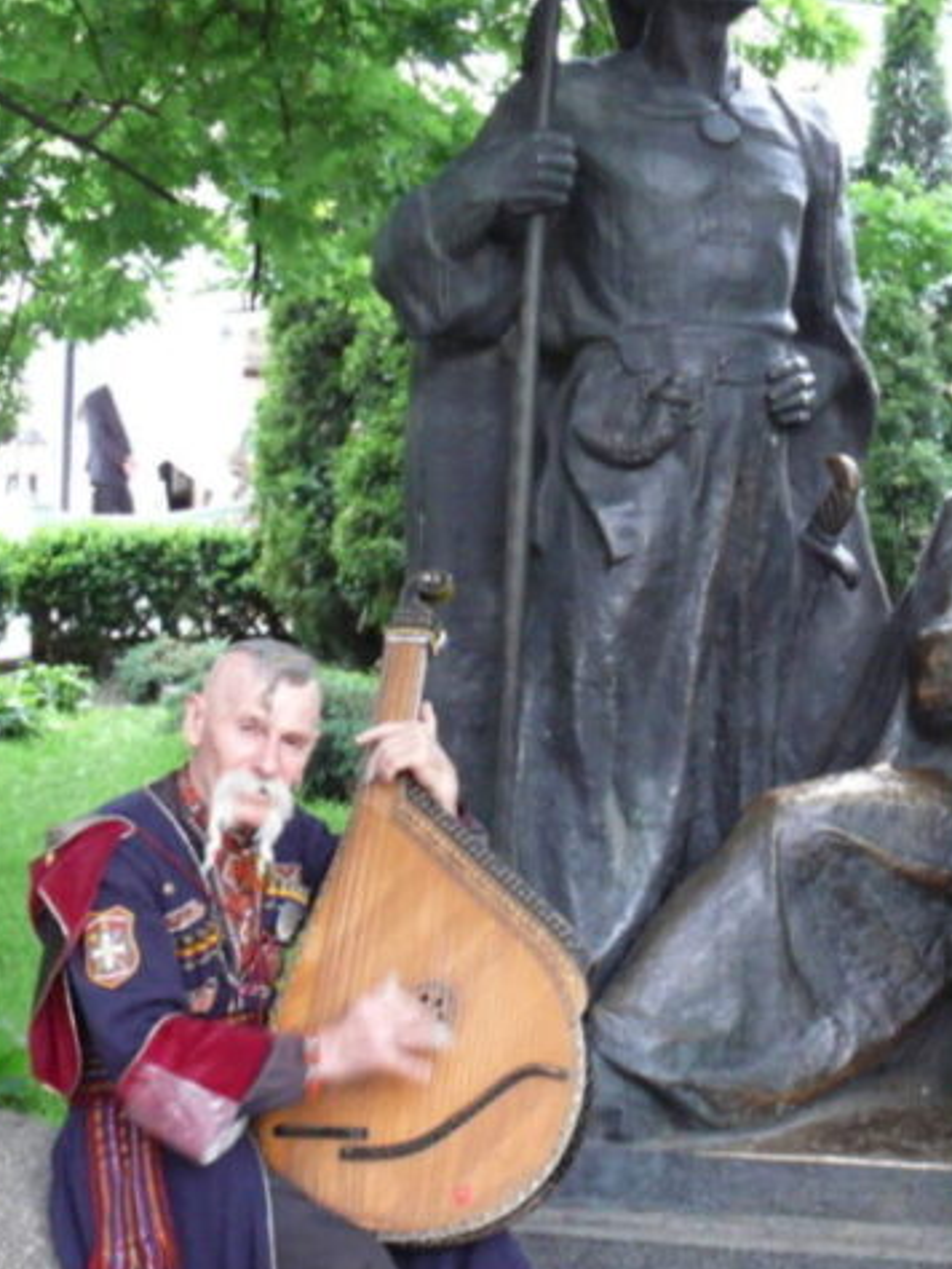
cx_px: 809
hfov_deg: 23.6
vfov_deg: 31.6
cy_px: 565
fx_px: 2235
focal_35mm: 61
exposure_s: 1/13
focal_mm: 7.4
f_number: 2.8
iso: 200
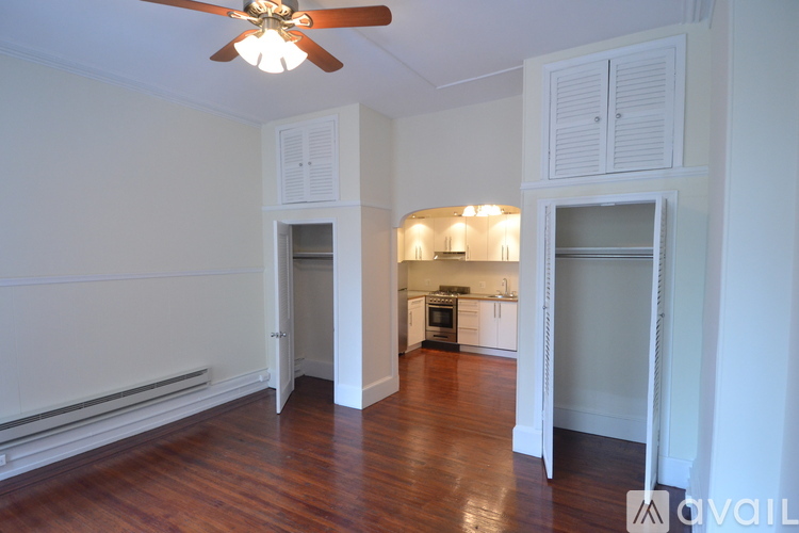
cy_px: 266
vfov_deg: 67.4
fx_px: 399
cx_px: 400
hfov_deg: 90.0
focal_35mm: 18
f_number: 4
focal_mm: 12
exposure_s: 1/60
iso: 1600
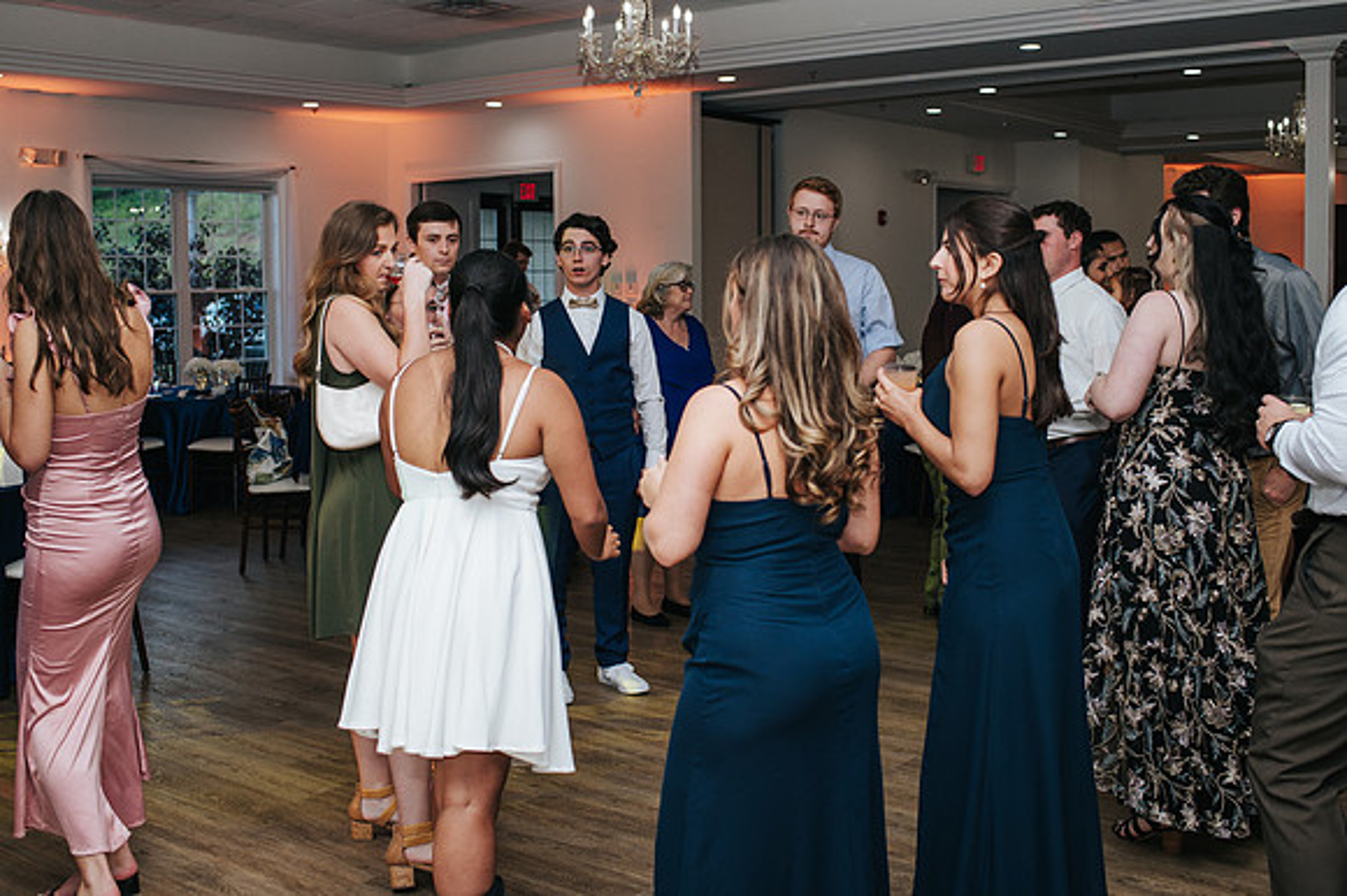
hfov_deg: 48.6
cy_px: 386
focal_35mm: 40
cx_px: 674
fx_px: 1491
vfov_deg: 33.4
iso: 800
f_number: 3.2
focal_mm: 35
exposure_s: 1/200
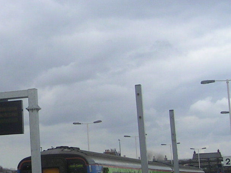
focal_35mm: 94
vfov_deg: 15.7
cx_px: -41
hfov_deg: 19.7
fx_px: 627
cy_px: 86
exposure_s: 1/460
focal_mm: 5.6
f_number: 4.8
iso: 50
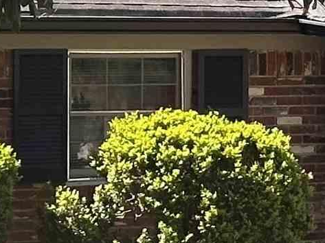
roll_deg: -0.6
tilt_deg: -3.5
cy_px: 97
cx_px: 926
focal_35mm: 312
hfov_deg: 6.0
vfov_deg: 4.8
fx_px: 2927
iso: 64
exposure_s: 1/911
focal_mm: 6.86
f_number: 1.78
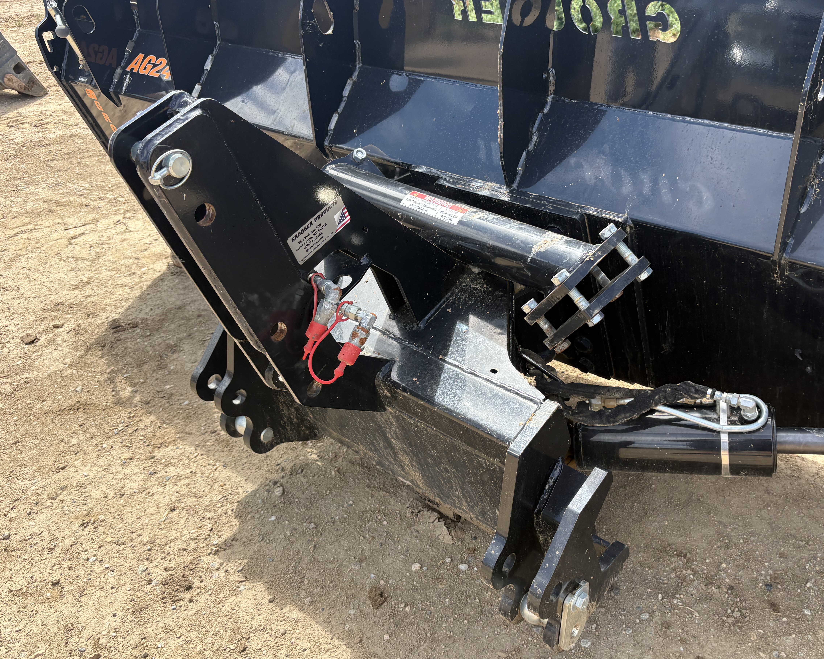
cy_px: 317
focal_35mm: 32
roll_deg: +1.7
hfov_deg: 55.4
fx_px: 780
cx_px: 478
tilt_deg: -29.3
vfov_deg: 45.8
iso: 50
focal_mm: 5.96
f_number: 1.6
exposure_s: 1/764
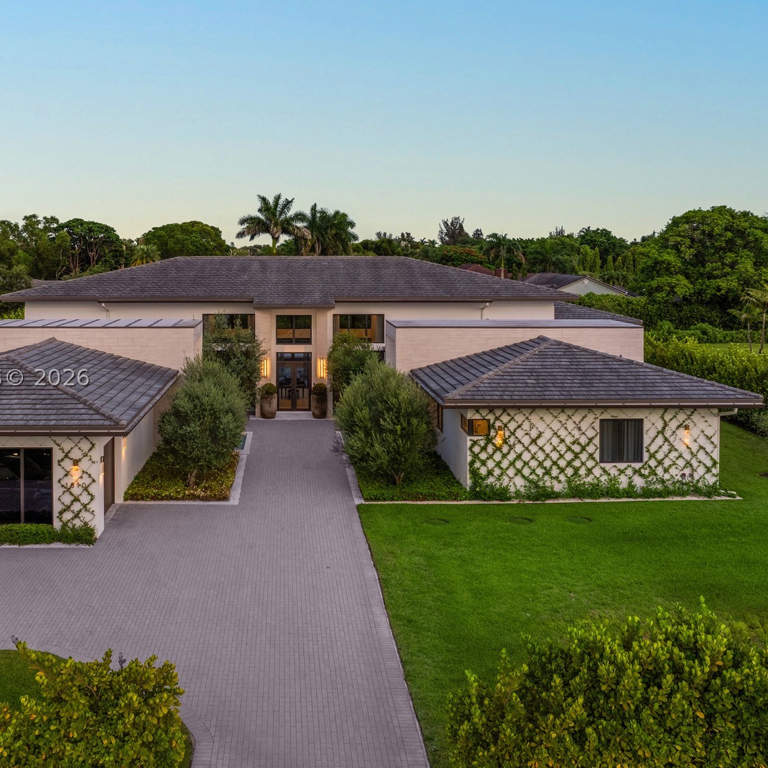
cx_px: 291
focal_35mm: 29
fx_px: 728
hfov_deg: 55.0
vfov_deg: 55.6
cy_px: 377
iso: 200
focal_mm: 12.29
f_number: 4
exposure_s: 1/30
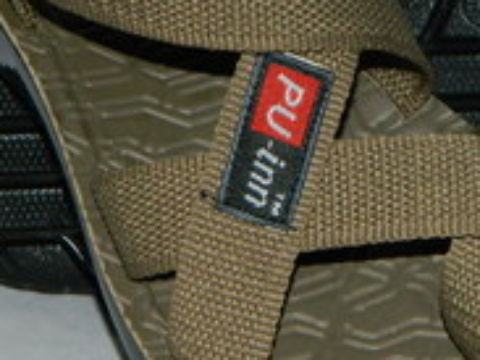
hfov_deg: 8.6
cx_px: 391
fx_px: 3187
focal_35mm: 230
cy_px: 93
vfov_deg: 6.4
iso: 200
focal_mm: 15.1
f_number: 4.2
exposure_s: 1/50
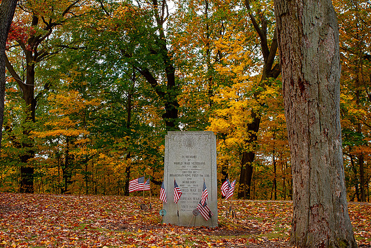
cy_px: 137
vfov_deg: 32.6
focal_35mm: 41
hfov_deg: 47.3
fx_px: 422
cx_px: 160
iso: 400
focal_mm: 34
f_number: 8
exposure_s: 1/160
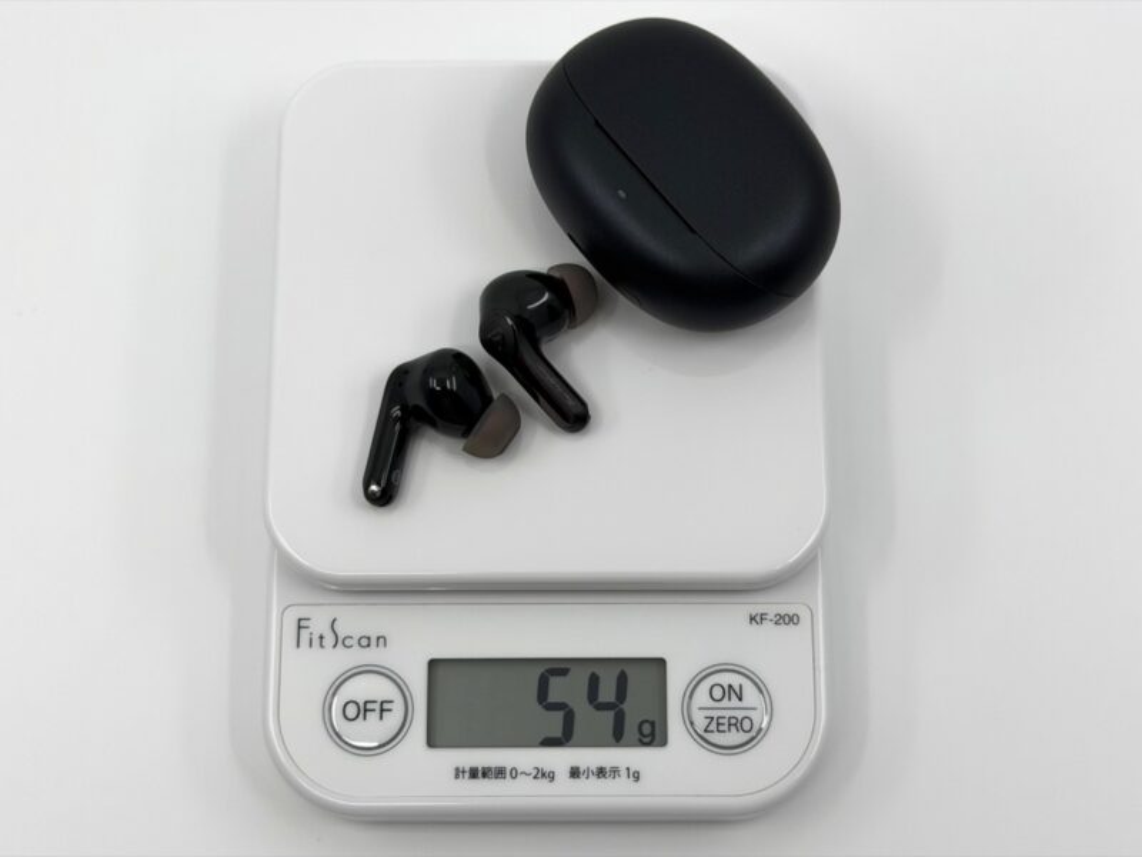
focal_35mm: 48
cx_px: 571
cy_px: 428
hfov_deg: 39.7
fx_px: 1584
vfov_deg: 30.3
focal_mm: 6.8
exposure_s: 1/1133
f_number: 1.8
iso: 64
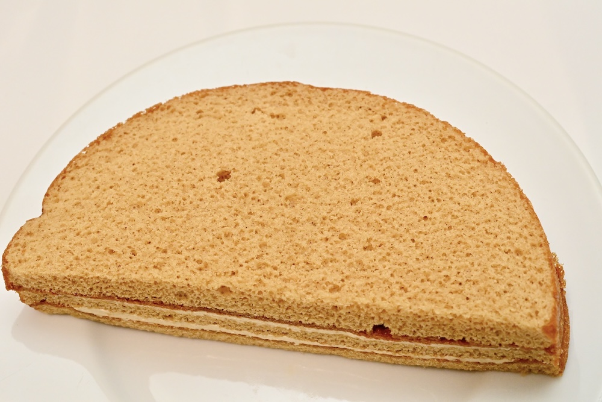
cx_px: 301
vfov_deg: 22.6
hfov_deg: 33.4
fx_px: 1003
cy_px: 201
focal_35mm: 60
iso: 6400
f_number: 13
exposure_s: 1/200
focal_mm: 60
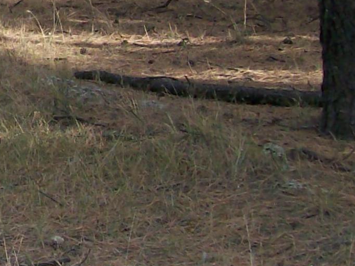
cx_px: -417
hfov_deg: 11.0
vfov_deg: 9.3
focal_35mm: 158
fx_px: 1620
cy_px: -57
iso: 80
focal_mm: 6
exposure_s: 1/667
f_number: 2.7
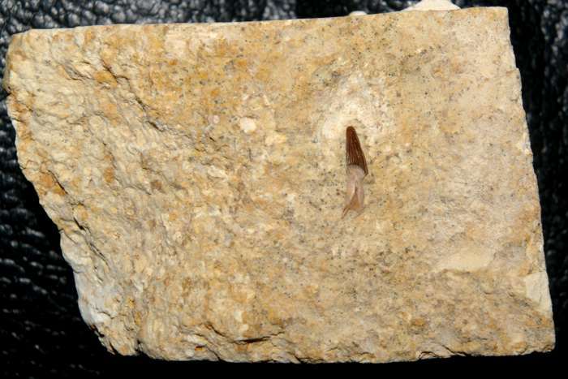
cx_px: 284
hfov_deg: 24.6
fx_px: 1302
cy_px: 190
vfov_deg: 16.6
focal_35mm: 82
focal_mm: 55
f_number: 13
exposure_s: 1/60
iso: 200
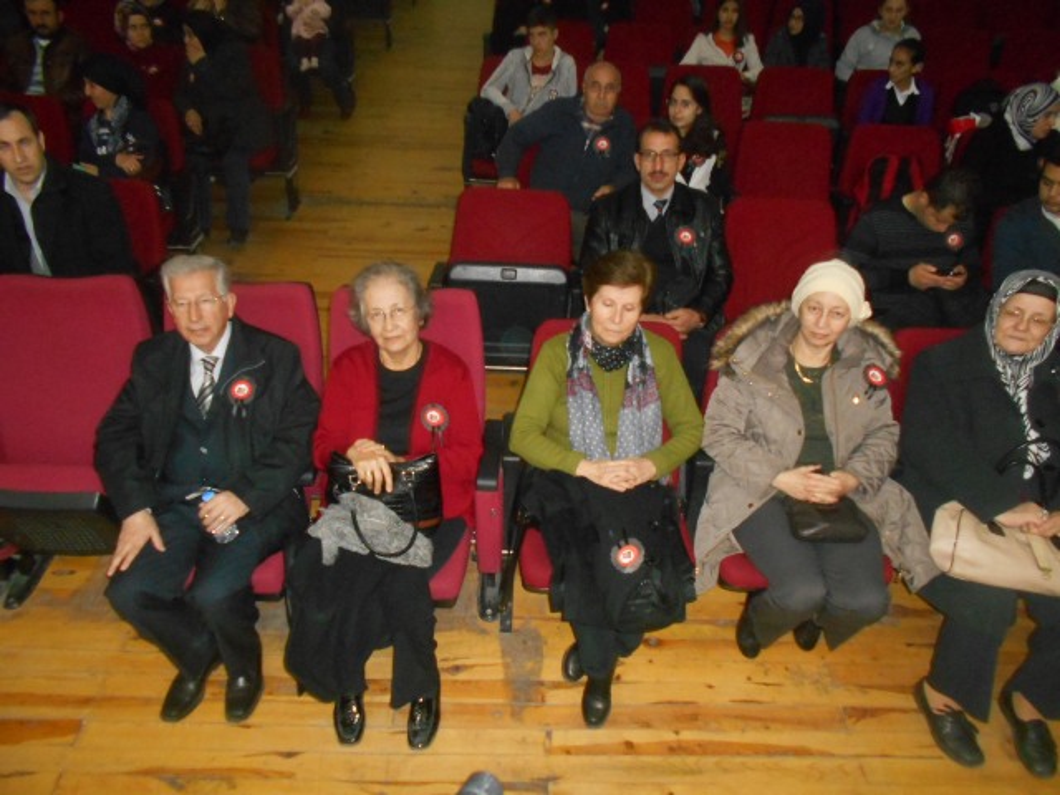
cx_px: 530
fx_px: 796
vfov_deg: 53.1
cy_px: 398
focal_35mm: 26
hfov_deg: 67.3
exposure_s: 1/25
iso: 720
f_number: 3.2
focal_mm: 4.6
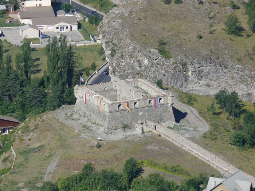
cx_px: 128
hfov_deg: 4.7
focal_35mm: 420
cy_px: 96
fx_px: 3094
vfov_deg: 3.5
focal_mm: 88.8
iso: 100
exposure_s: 1/400
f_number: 7.1
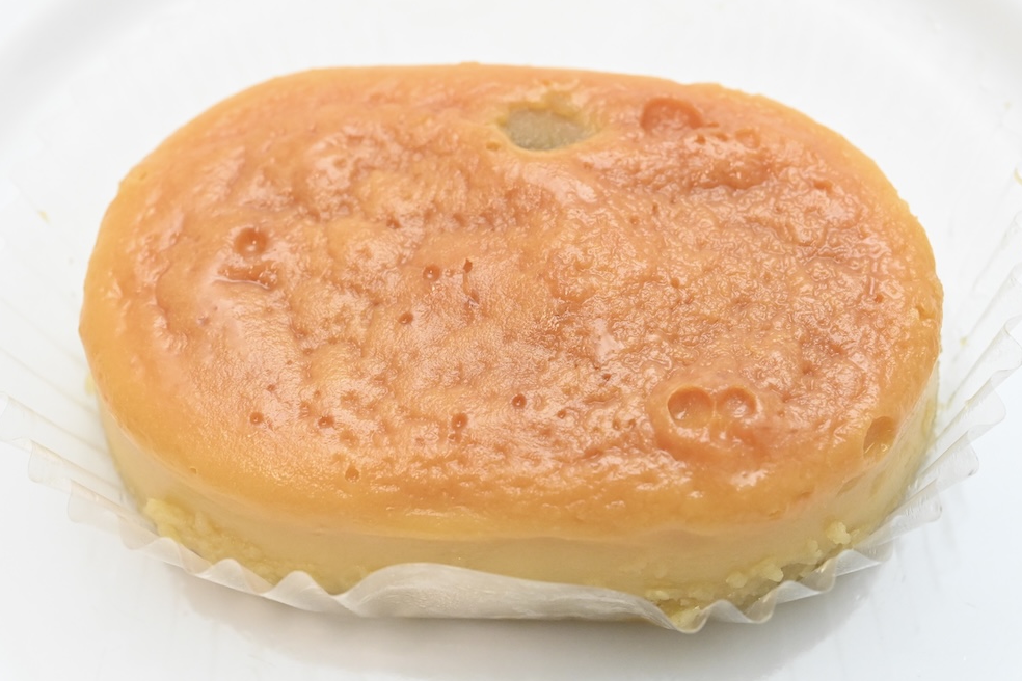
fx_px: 1732
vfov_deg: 22.3
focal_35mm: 61
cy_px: 342
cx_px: 515
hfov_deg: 32.9
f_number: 11
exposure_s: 1/200
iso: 6400
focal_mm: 60
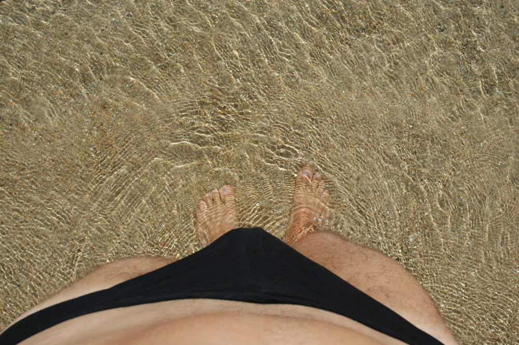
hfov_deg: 53.2
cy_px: 172
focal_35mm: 36
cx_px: 260
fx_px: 519
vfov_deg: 36.8
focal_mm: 24
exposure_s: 1/640
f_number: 13
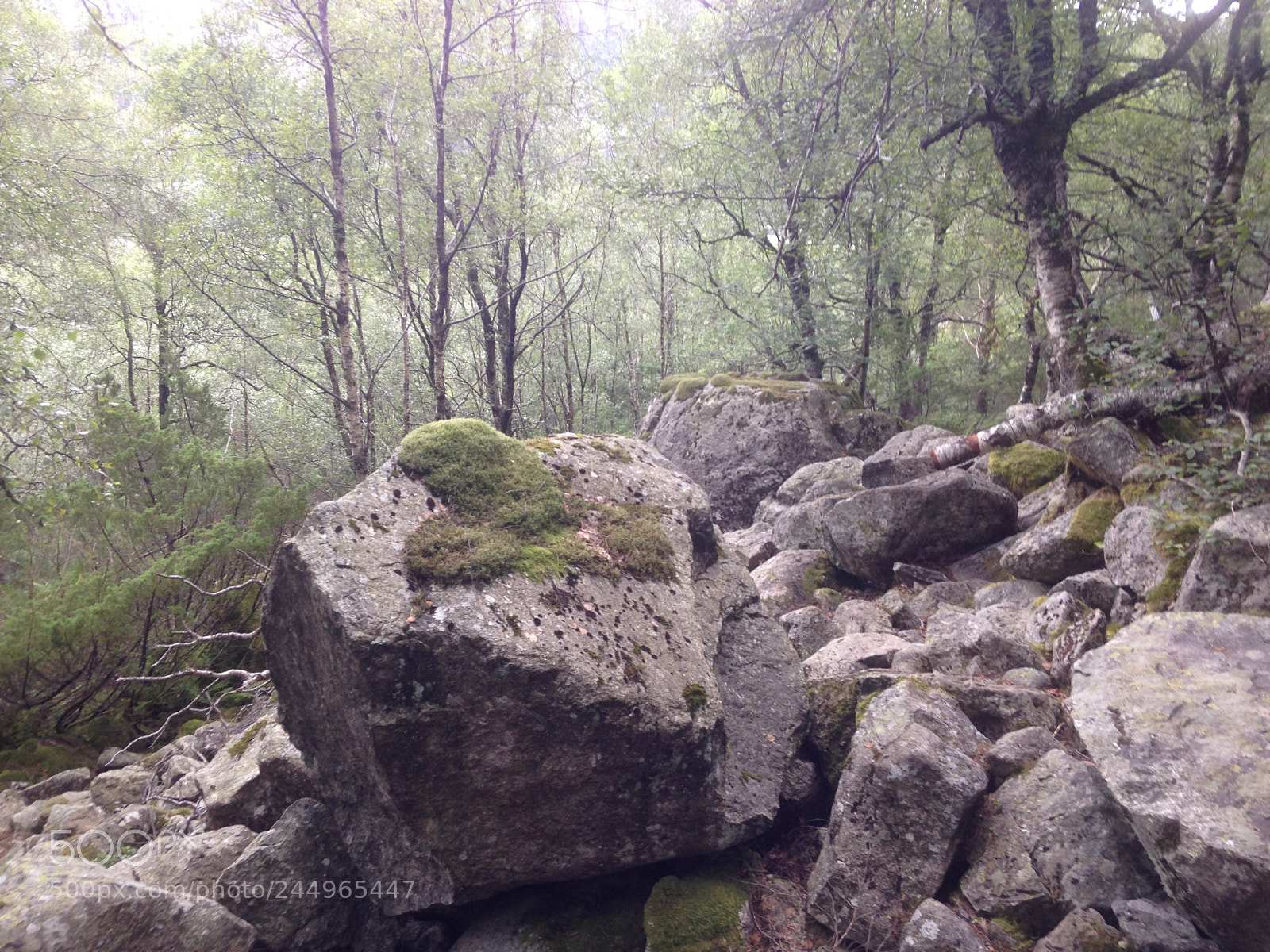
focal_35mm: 33
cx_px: 635
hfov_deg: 55.4
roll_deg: -1.2
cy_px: 476
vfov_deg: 42.9
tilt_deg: -14.9
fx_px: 1211
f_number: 2.4
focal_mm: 4.12
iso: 50
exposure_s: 1/30
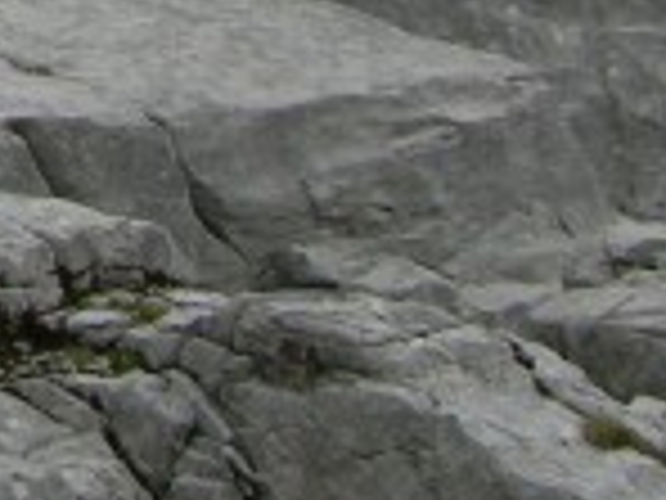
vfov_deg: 5.9
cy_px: -730
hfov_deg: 7.4
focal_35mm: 242
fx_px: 4656
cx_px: -1134
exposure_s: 1/297
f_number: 7.1
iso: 50
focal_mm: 8.9
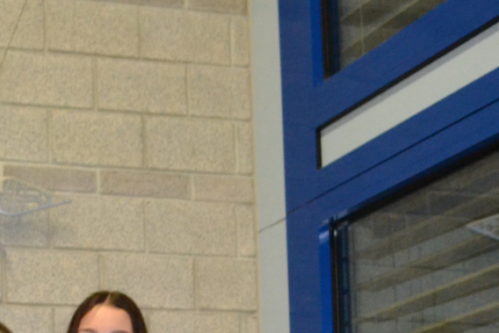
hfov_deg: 16.3
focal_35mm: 119
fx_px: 1650
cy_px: 592
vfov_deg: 10.8
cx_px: -134
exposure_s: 1/60
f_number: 3.8
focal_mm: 22
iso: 2000
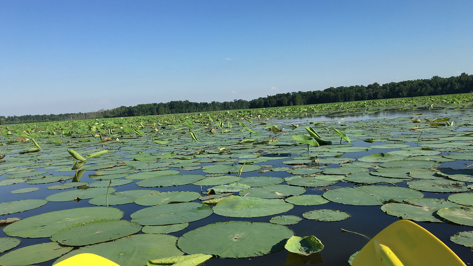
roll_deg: +3.3
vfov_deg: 36.5
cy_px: 160
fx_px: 401
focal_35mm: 32
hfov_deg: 61.0
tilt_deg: -5.8
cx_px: 235
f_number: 2.2
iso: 25
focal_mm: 4.15
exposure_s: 1/1374
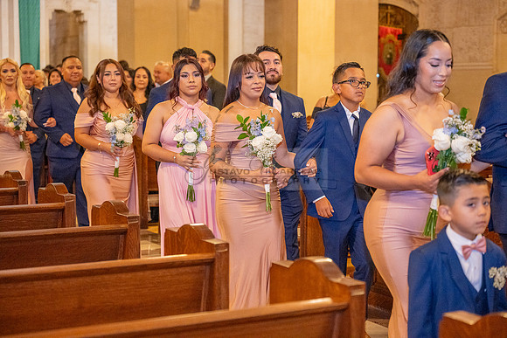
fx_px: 986
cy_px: 169
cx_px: 254
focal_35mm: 70
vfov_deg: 19.5
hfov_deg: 28.8
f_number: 3.5
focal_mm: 70
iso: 2000
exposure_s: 1/200
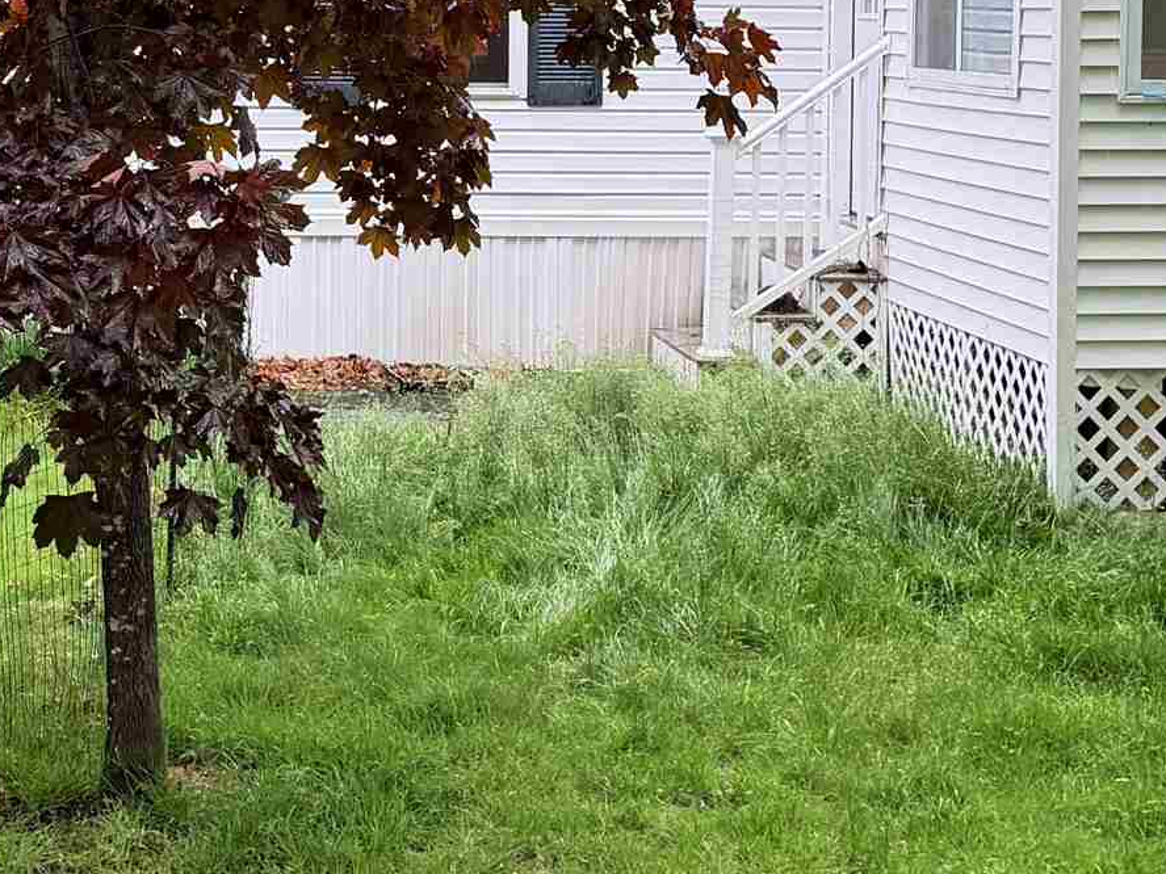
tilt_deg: -2.8
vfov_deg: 17.6
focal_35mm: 83
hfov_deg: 23.5
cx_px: 469
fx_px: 2796
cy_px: 160
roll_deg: +0.7
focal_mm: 6.76
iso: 80
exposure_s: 1/182
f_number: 1.78
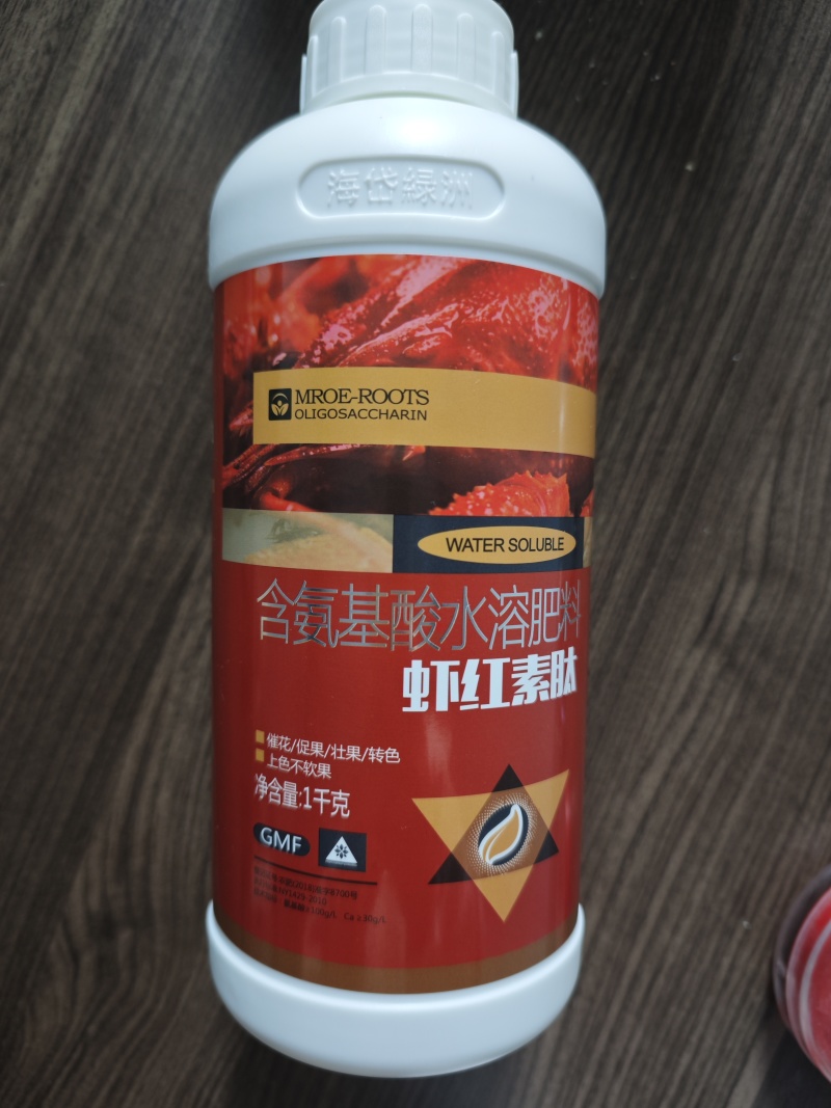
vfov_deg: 73.9
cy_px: 554
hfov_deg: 58.9
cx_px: 416
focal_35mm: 23
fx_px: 736
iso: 250
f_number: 1.6
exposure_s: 1/50
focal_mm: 6.55
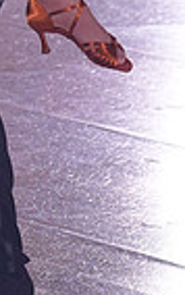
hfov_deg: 2.4
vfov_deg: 3.9
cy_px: -170
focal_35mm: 541
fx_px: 4355
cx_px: -99
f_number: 4
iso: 1000
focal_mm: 87
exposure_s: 1/400
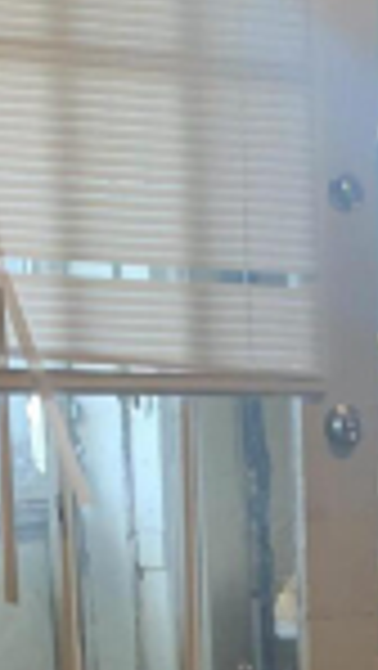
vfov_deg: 15.9
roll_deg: -1.0
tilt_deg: -14.6
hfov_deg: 9.1
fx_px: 2259
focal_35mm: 127
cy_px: 897
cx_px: 684
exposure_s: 1/60
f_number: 1.8
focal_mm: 4.25
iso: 100
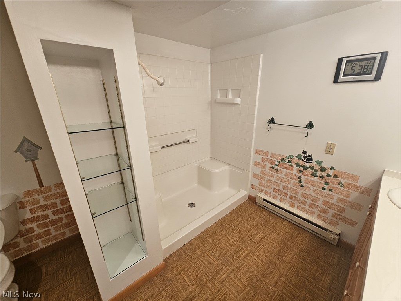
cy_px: 150
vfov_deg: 89.9
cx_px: 200
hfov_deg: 106.2
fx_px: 151
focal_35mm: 13
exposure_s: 1/60
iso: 125
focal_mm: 2.2
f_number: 2.2
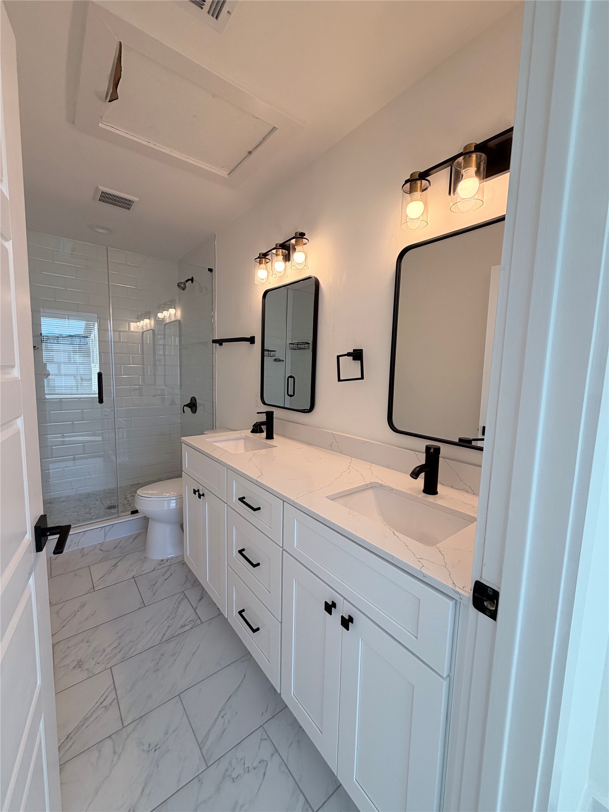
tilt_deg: -5.8
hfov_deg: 85.7
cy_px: 406
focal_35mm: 14
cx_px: 304
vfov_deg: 102.1
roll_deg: -1.0
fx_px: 328
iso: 50
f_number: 2.2
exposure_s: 1/135
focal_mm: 2.22
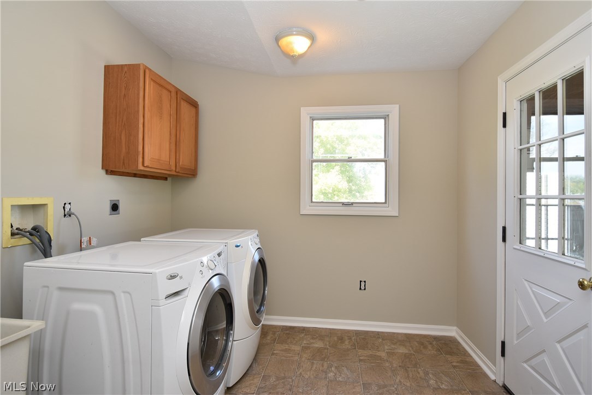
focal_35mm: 20
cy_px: 198
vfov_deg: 63.3
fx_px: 321
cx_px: 296
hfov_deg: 85.4
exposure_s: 1/60
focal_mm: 13
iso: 200
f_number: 4
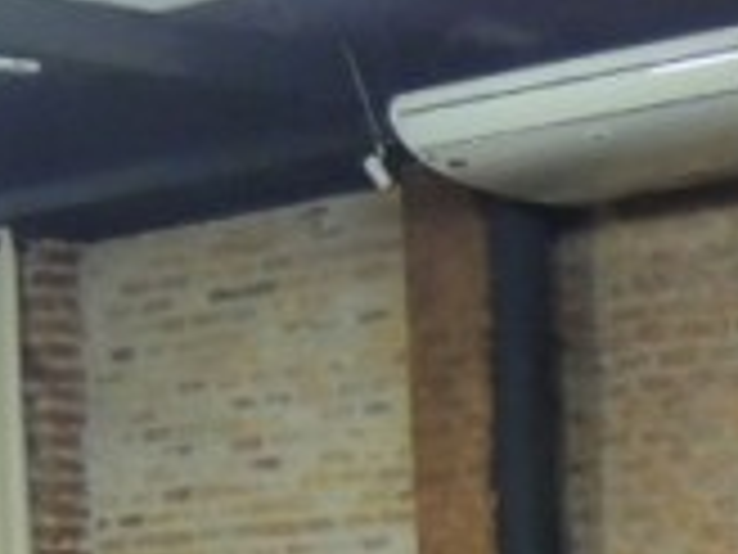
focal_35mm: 195
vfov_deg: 7.2
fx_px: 4157
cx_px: 1768
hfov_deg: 9.1
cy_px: 1266
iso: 720
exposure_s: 1/13
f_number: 3.3
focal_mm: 7.1
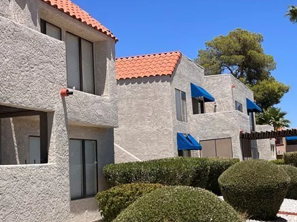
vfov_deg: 24.0
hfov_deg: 30.7
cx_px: 251
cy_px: 88
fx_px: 523
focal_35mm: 61
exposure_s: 1/4831
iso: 50
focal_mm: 5.7
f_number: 1.5
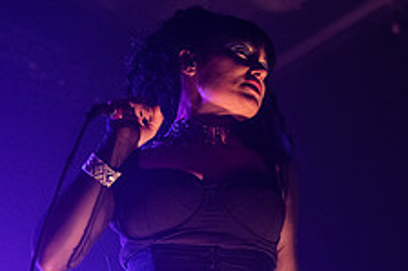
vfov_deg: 11.9
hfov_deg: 17.5
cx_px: 423
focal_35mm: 114
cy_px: 234
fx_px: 1291
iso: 3200
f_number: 3.2
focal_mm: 44
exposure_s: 1/250
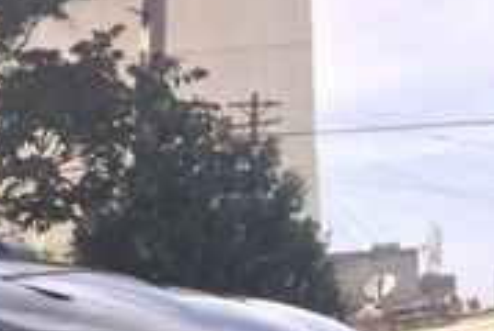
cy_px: 616
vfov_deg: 11.4
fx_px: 1526
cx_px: -279
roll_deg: +4.3
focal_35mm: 111
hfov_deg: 16.5
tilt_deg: -5.0
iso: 32
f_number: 2.2
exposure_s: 1/789
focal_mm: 4.15
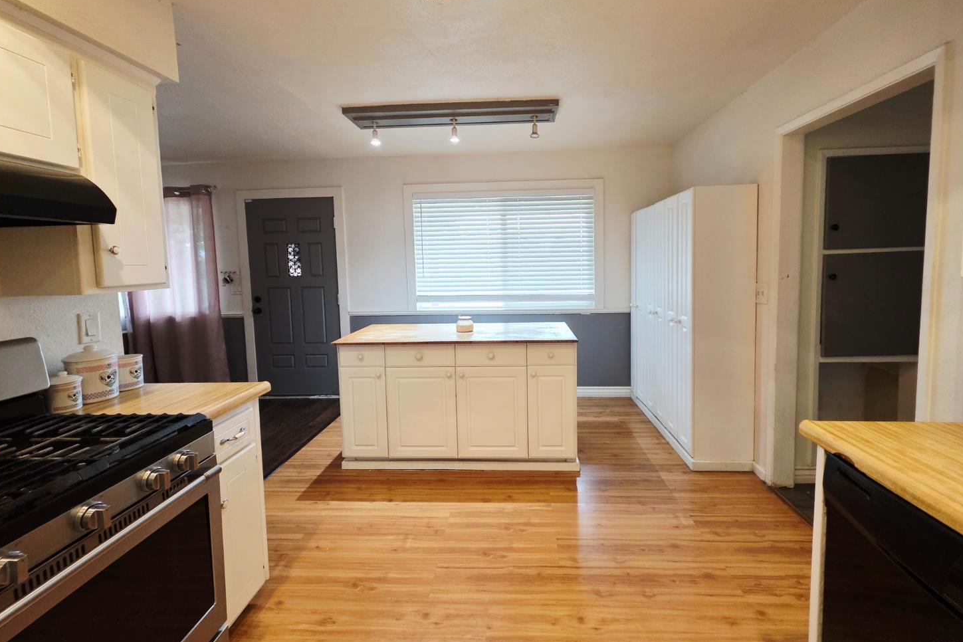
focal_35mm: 14
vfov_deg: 81.0
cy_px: 291
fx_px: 374
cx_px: 490
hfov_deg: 104.2
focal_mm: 2.2
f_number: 1.9
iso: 400
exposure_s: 1/60.2
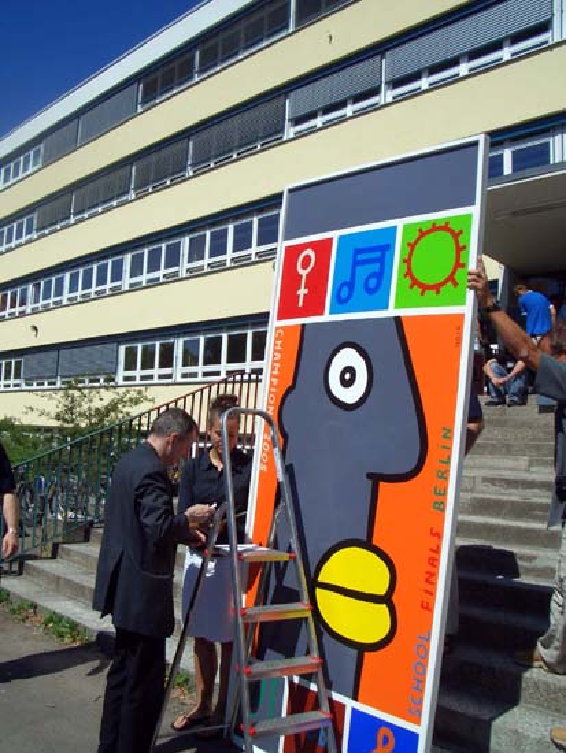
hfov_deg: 40.7
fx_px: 762
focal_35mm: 35
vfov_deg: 52.6
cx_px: 283
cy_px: 376
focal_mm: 5.8
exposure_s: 1/1000
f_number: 4.3
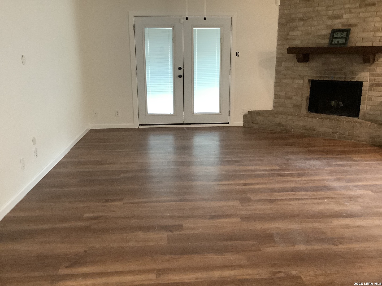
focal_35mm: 31
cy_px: 143
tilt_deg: -15.5
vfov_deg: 45.4
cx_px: 191
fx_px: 342
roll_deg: +0.9
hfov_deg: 58.4
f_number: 2.4
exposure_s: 1/30
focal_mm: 3.3
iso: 400
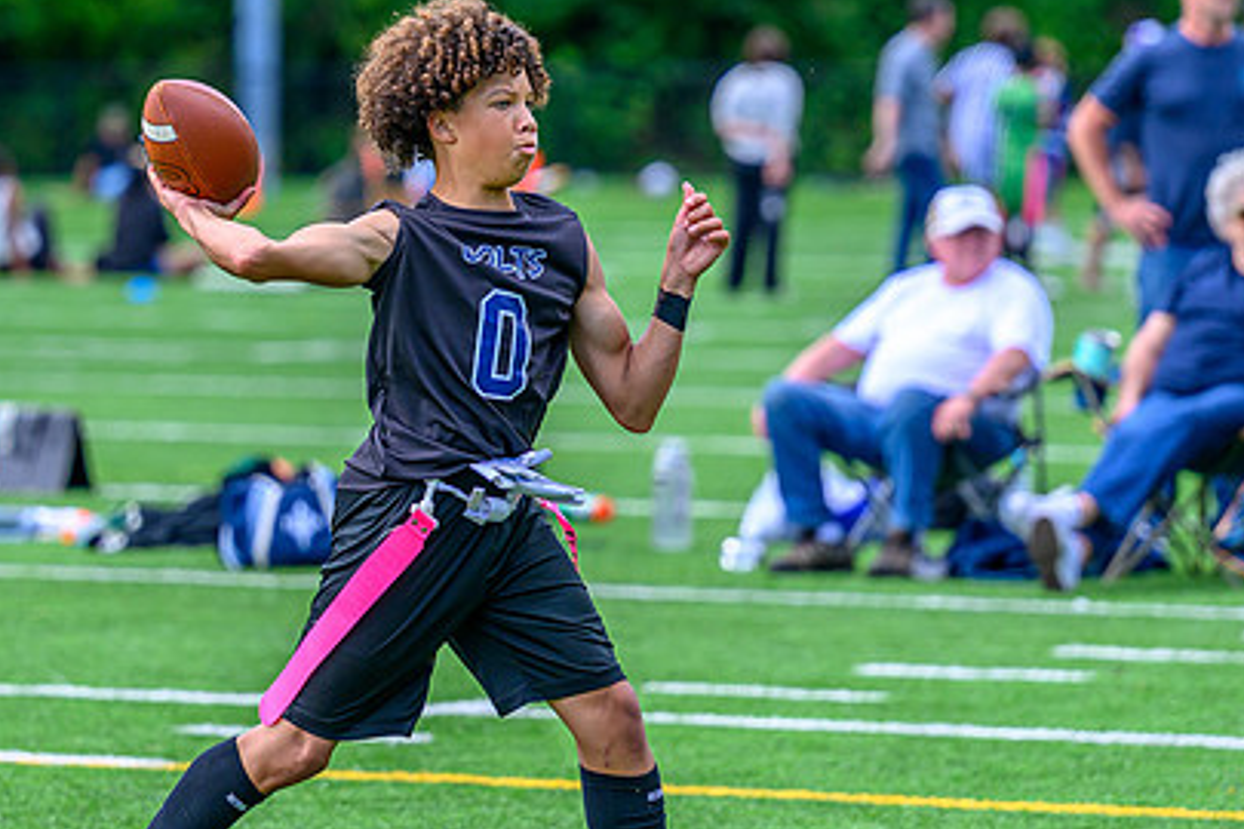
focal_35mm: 298
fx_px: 10297
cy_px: 351
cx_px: 373
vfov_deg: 4.6
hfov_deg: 6.9
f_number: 2.8
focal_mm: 145
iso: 280
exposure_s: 1/2000
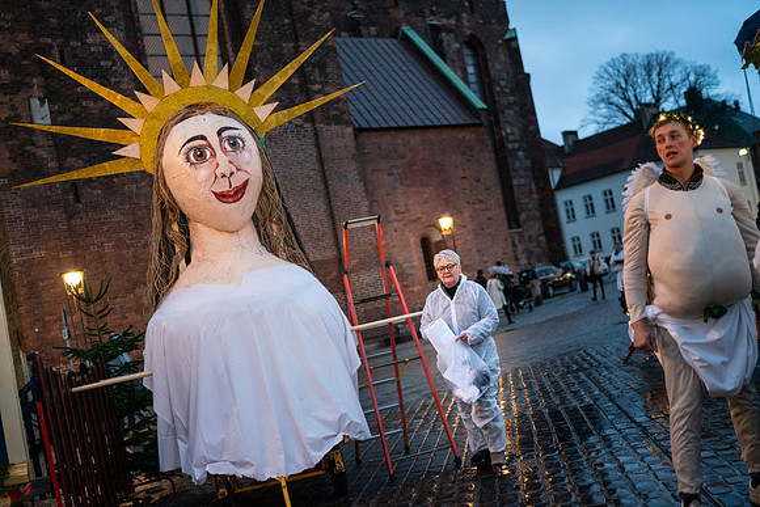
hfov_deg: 48.6
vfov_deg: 33.5
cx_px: 332
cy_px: 288
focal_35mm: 40
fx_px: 840
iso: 2000
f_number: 1.4
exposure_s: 1/250
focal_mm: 35
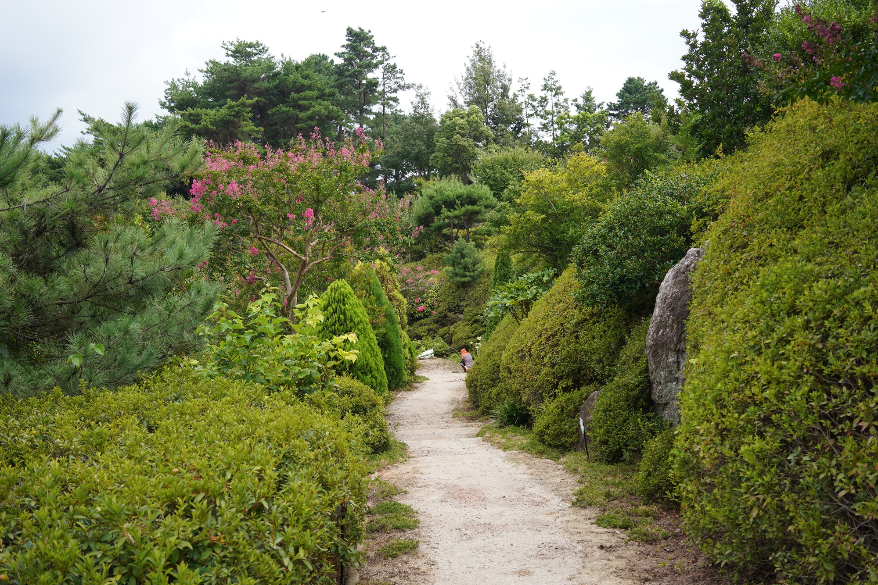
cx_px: 439
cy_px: 292
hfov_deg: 54.4
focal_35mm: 35
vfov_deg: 37.9
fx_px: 854
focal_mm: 35
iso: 100
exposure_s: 1/100
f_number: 6.3
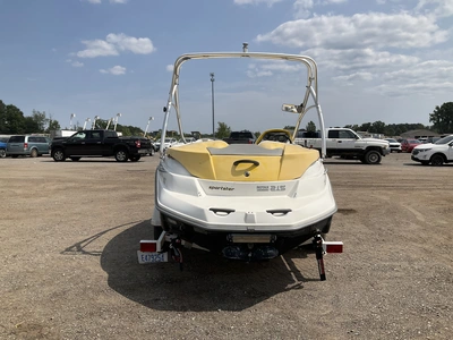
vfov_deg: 48.2
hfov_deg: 61.7
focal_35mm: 29
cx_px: 226
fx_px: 380
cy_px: 170
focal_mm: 3
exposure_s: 1/4065
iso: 25
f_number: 1.8
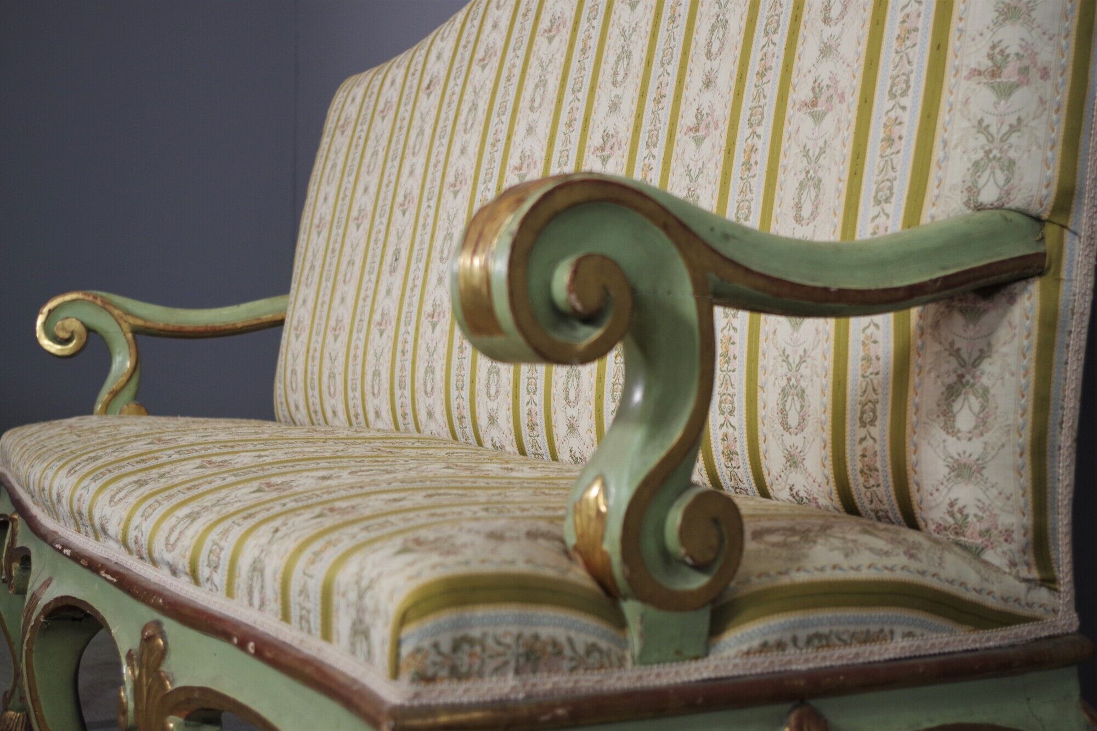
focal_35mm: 42
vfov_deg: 31.9
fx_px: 1280
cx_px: 548
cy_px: 366
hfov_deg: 46.4
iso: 400
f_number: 4
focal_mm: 28.13
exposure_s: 1/60
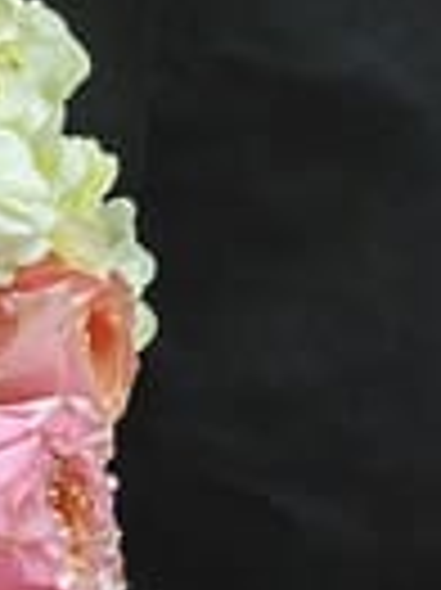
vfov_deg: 15.7
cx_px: -594
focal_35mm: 125
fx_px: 2127
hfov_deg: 10.3
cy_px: 484
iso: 500
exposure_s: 1/50
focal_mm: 6.12
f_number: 1.9
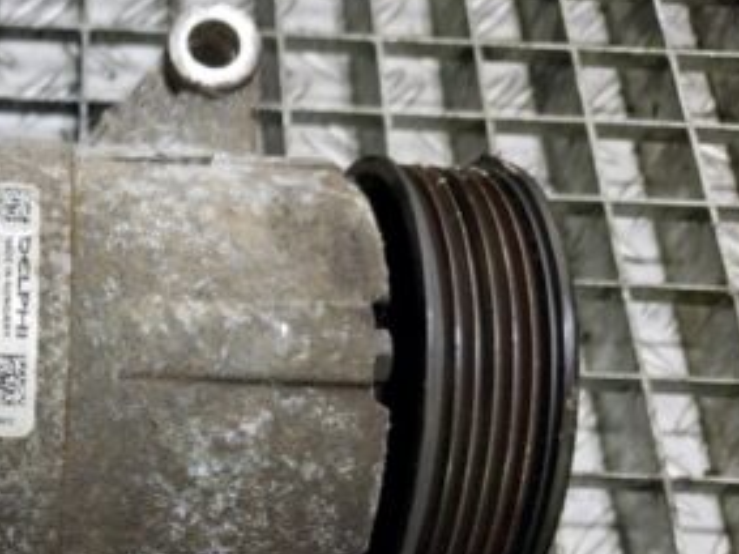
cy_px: 528
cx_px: 10
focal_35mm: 53
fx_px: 1131
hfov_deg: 33.3
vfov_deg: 26.3
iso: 160
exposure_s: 1/50
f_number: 1.8
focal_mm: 5.23
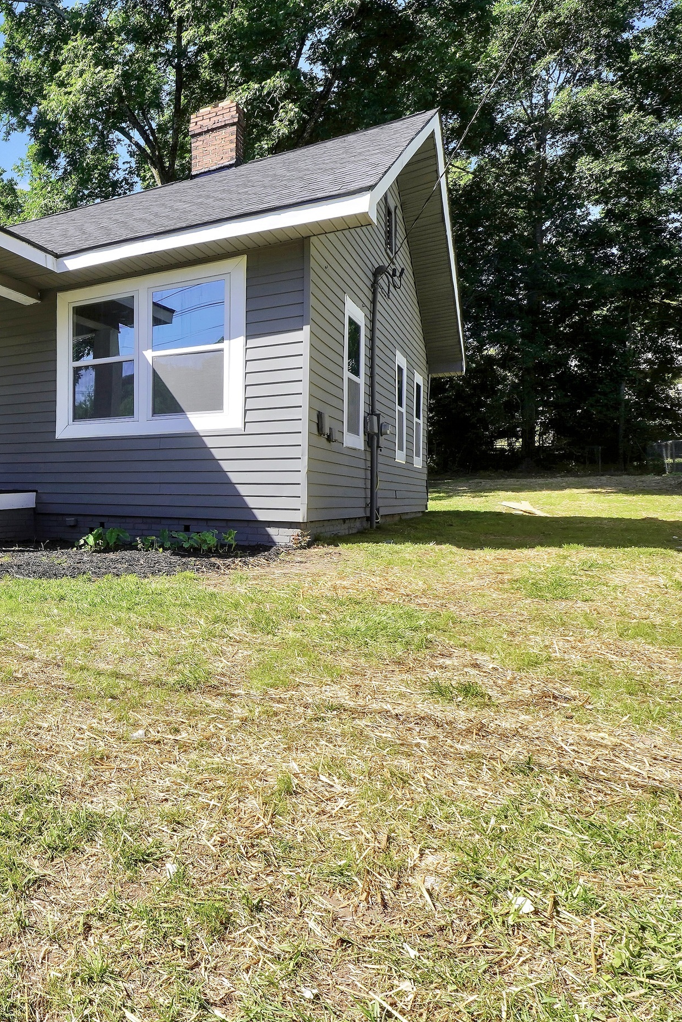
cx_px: -92
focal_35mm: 25
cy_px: 497
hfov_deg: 40.1
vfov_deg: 71.5
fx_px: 710
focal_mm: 10
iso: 100
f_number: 9
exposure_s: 1/125
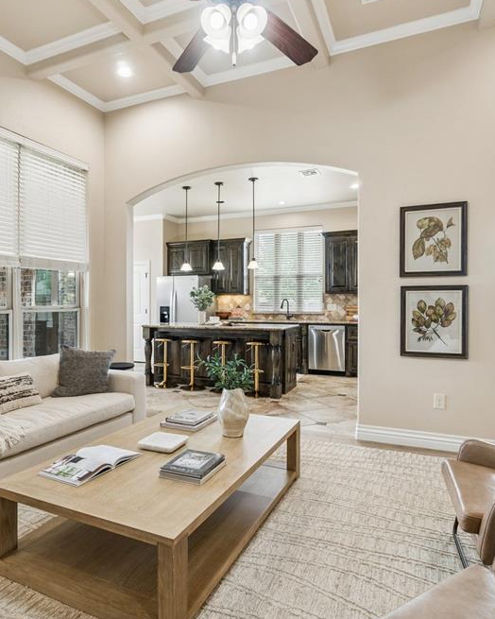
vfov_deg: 75.0
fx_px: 403
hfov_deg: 62.8
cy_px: 310
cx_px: 212
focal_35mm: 22
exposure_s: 1/25
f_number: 6.3
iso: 200
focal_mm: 10
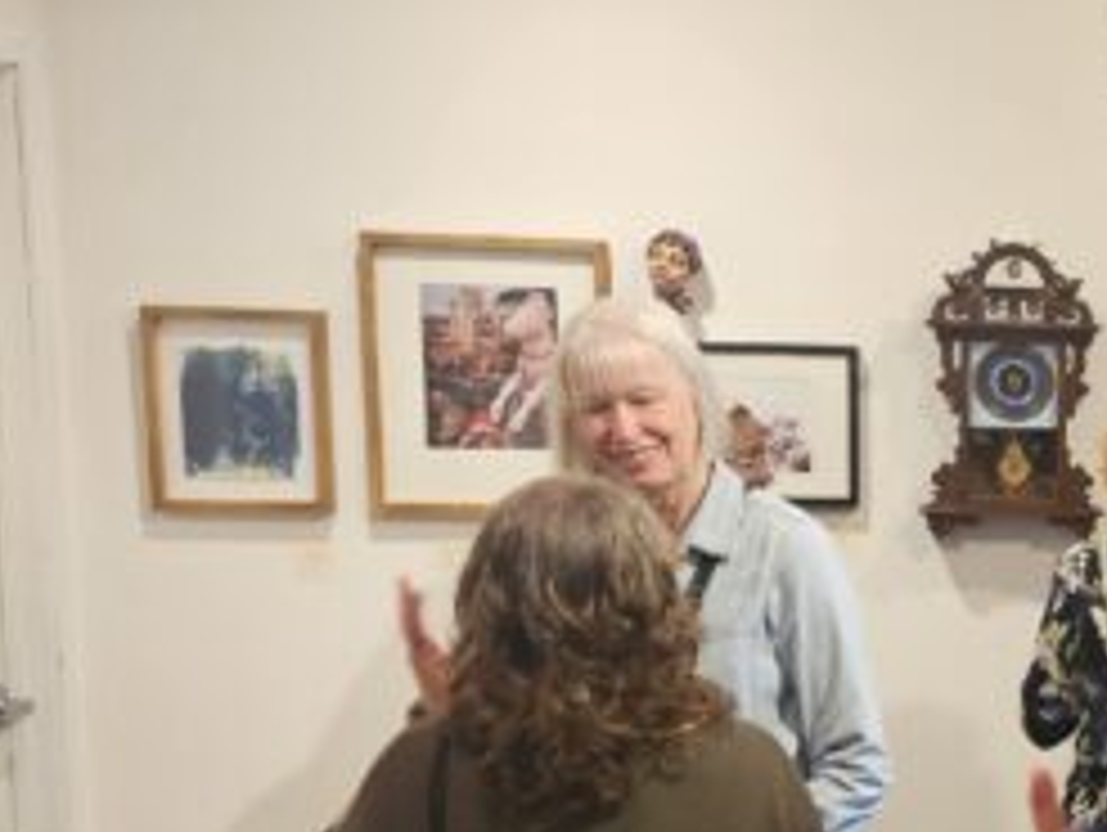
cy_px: 594
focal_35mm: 65
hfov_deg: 25.9
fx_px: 2081
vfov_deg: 22.5
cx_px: 1404
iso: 250
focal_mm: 5.4
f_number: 1.8
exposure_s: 1/120
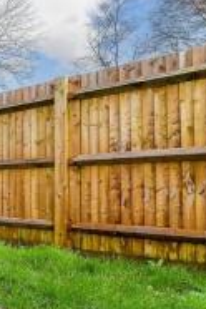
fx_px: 549
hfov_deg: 17.2
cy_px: 177
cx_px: -171
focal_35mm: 64
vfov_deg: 31.4
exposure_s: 1/80
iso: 160
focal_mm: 17
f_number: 8
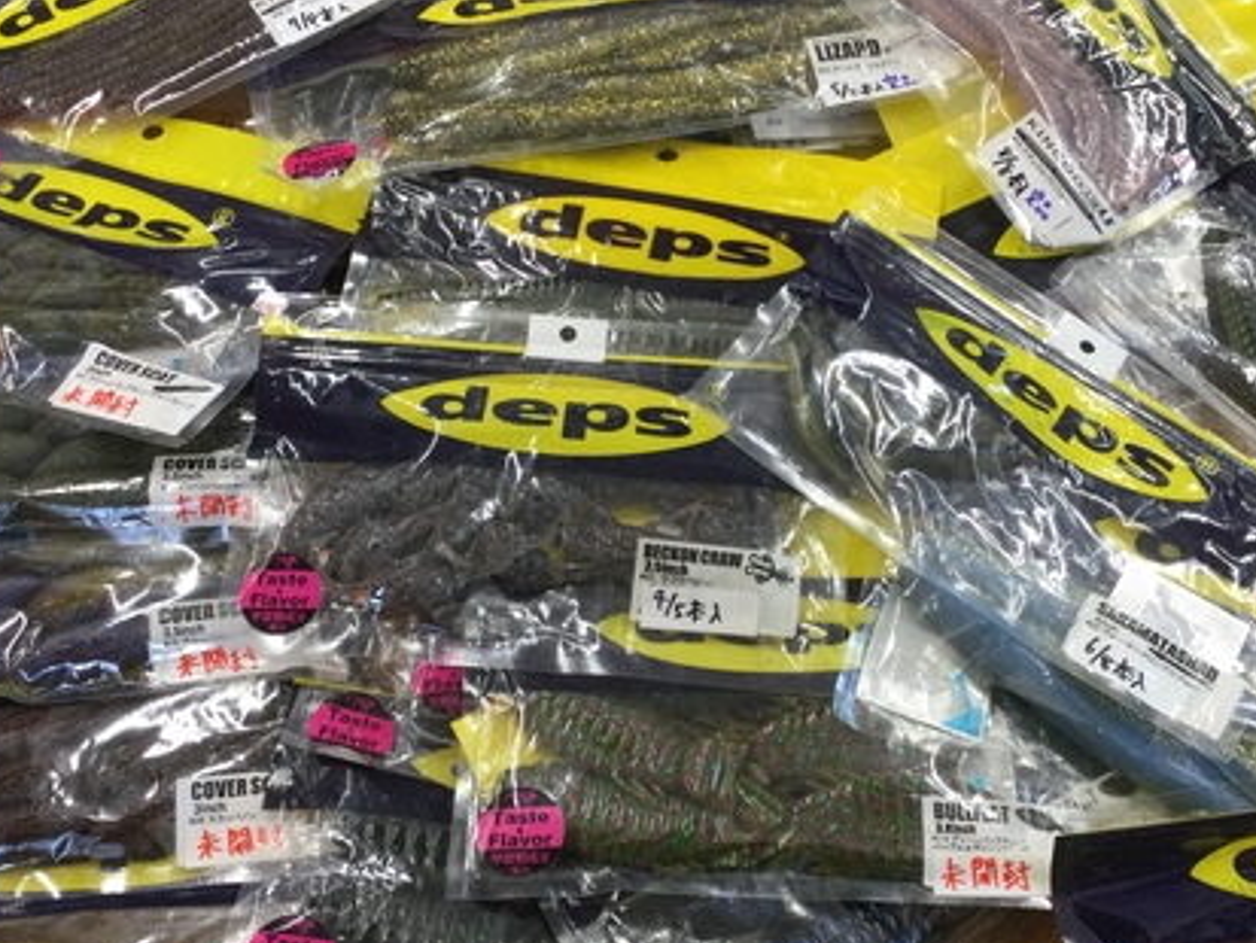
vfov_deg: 32.2
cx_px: 672
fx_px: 1633
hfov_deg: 42.0
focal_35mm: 45
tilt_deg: -65.7
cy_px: 481
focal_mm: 3.3
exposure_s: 1/30
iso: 32
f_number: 2.4
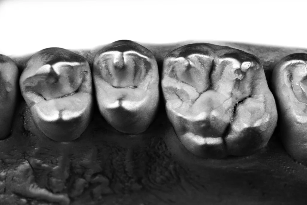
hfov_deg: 19.5
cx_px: 154
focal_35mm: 105
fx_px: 895
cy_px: 102
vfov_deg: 13.0
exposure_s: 1/125
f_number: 51
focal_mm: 105
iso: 2000
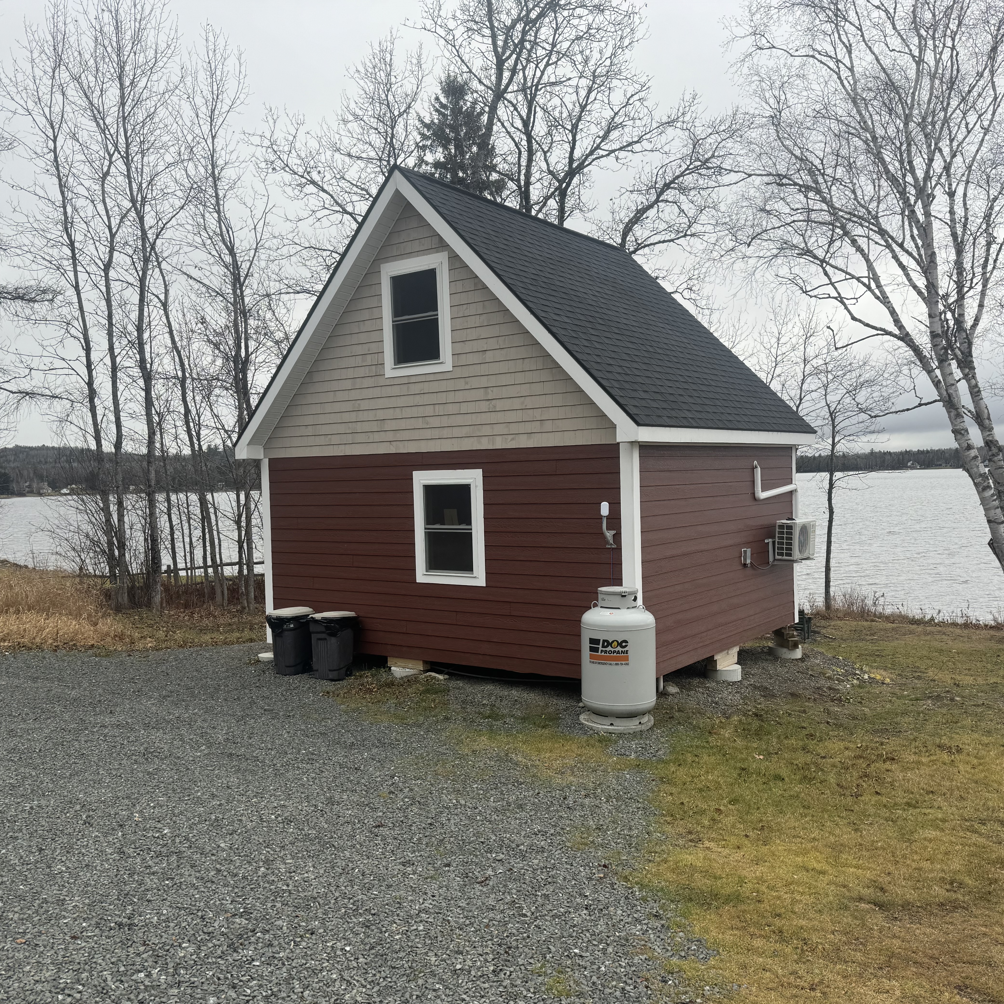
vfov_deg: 55.6
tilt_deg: -2.2
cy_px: 513
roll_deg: +1.1
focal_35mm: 29
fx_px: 952
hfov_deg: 55.6
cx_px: 518
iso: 80
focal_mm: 6.76
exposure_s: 1/700
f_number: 1.78
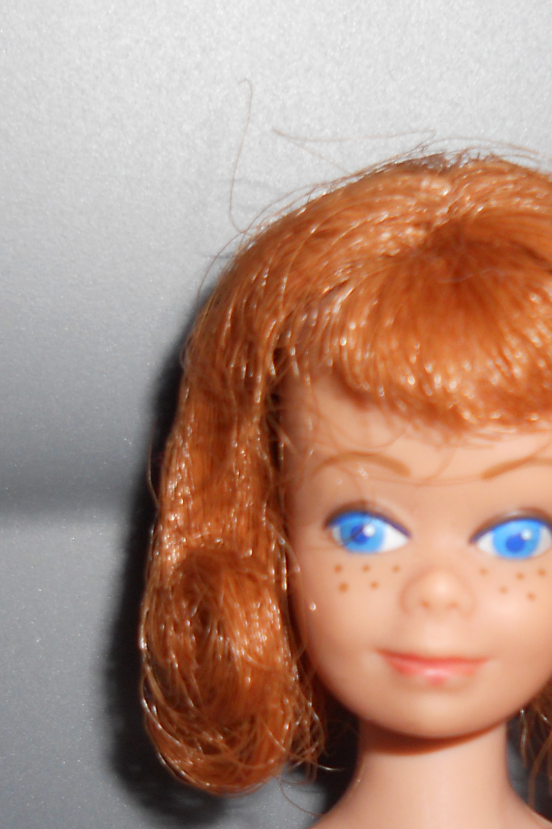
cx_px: 344
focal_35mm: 69
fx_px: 1587
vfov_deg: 28.5
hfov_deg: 19.7
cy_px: 681
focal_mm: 4.9
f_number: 8
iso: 80
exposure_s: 1/25
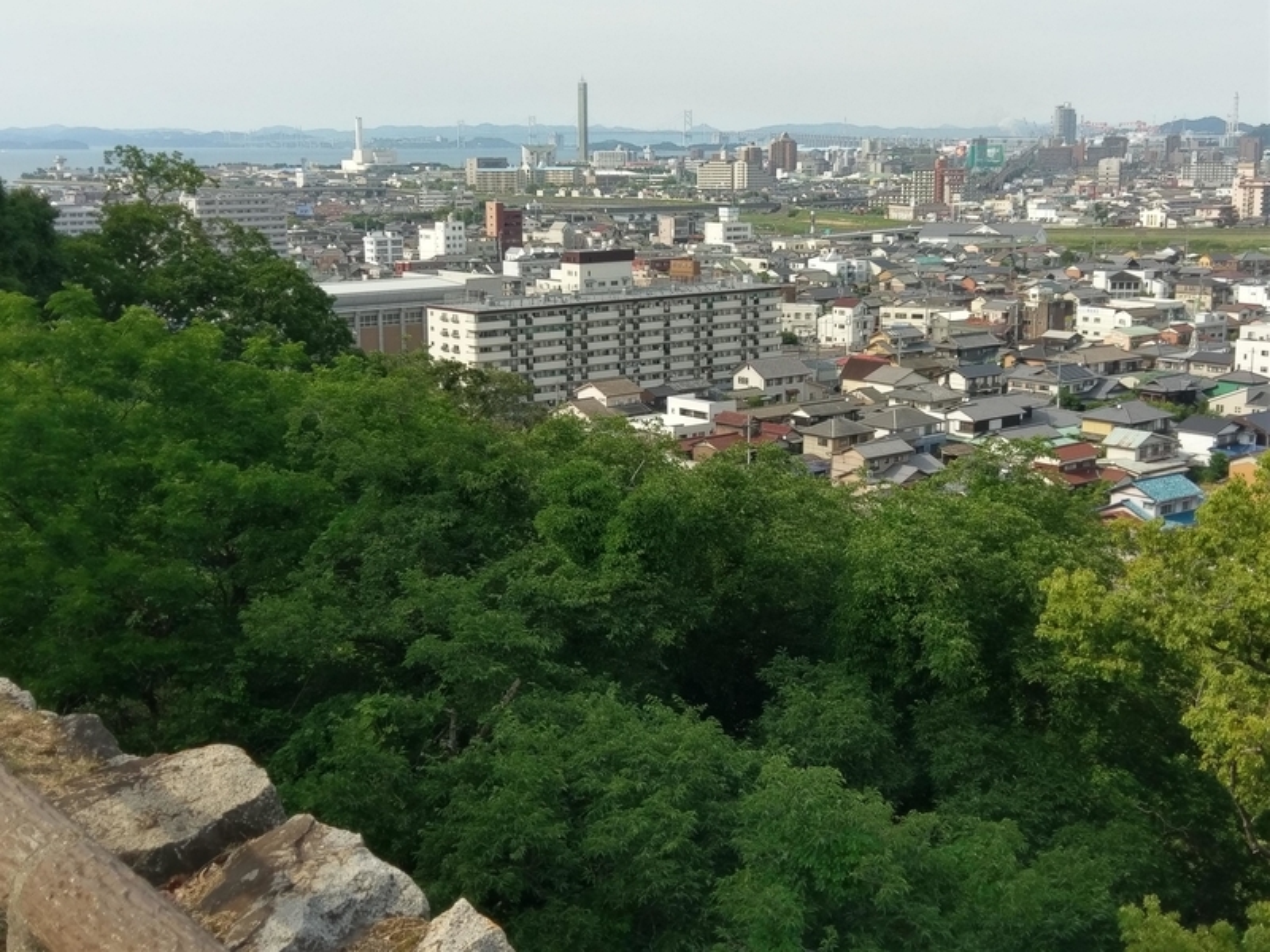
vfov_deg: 53.1
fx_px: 954
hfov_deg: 67.3
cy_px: 476
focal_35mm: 26
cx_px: 635
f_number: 1.8
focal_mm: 4.58
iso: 100
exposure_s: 1/2000
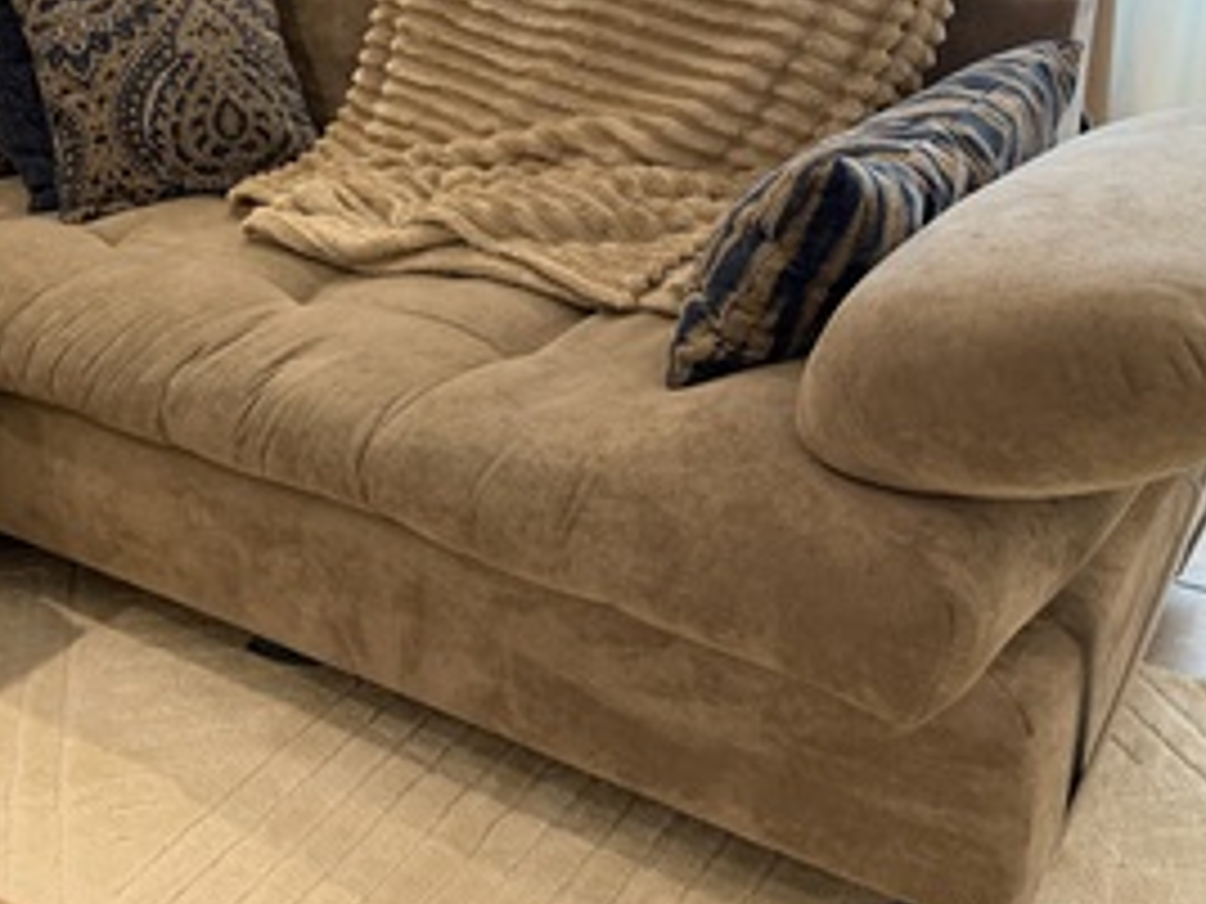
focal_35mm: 41
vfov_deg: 34.1
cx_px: 394
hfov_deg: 45.0
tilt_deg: -15.3
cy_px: 187
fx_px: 1428
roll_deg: +0.8
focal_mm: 6.76
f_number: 1.78
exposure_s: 1/60
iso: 250
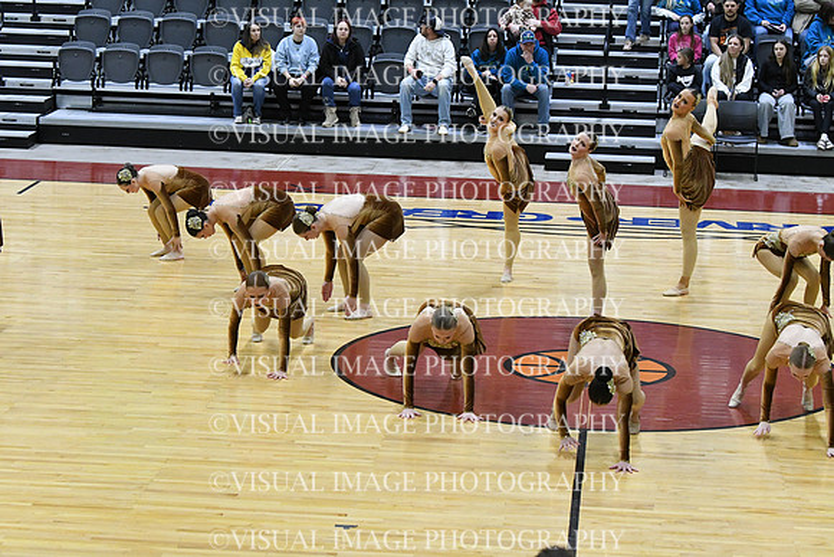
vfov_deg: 13.0
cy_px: 278
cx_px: 417
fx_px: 2433
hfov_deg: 19.5
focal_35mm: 105
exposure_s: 1/400
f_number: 4
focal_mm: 70
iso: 5000
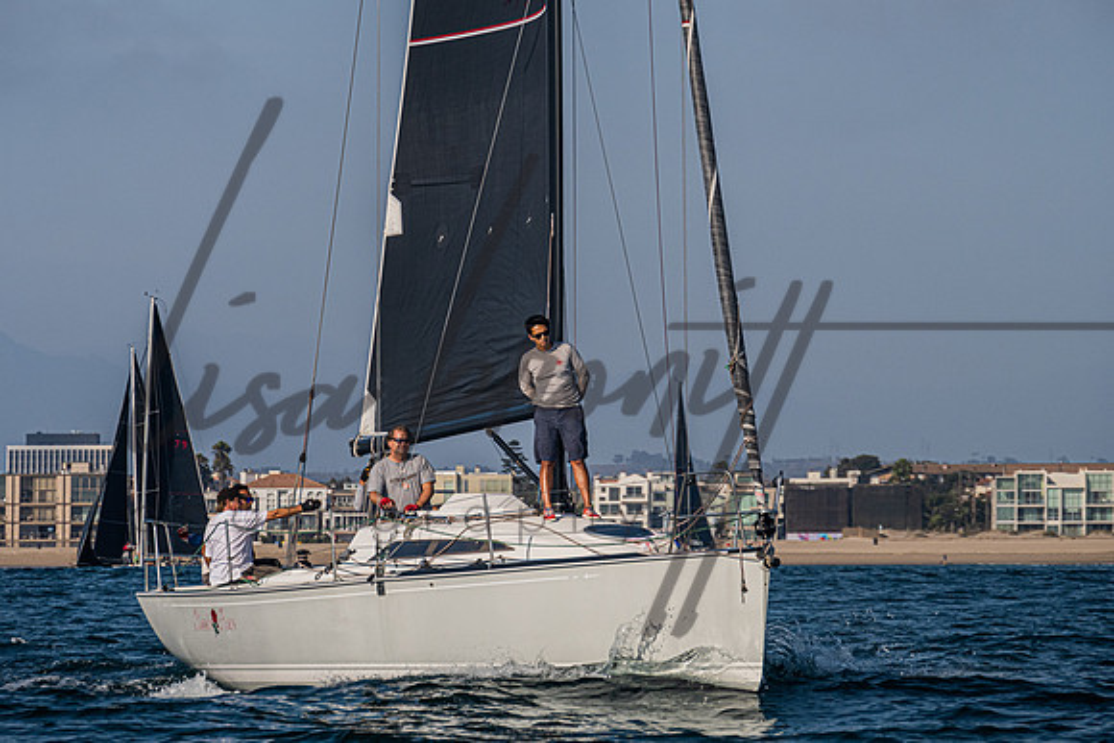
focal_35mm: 225
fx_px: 6967
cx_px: 537
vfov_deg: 6.1
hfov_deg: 9.1
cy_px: 253
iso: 400
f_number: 6.3
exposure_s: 1/2000
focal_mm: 165
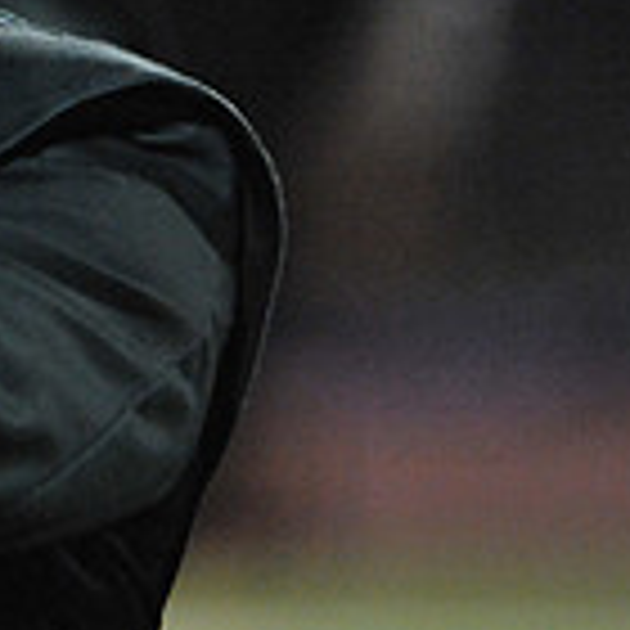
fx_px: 43528
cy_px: -162
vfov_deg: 0.8
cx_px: -518
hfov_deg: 0.8
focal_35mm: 2114
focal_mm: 600
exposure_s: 1/160
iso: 6400
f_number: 6.3
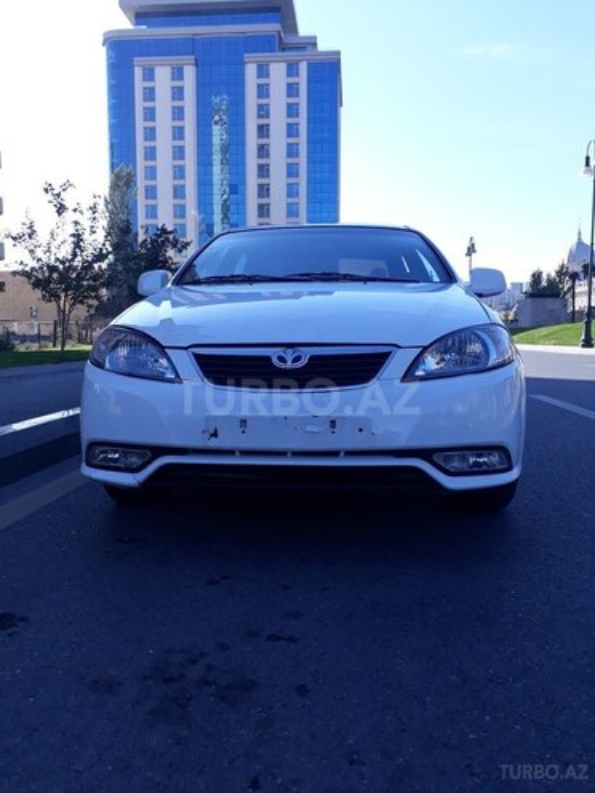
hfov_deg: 51.4
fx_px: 619
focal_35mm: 27
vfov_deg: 65.3
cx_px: 298
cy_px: 396
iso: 40
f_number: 1.9
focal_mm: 3.6
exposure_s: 1/744
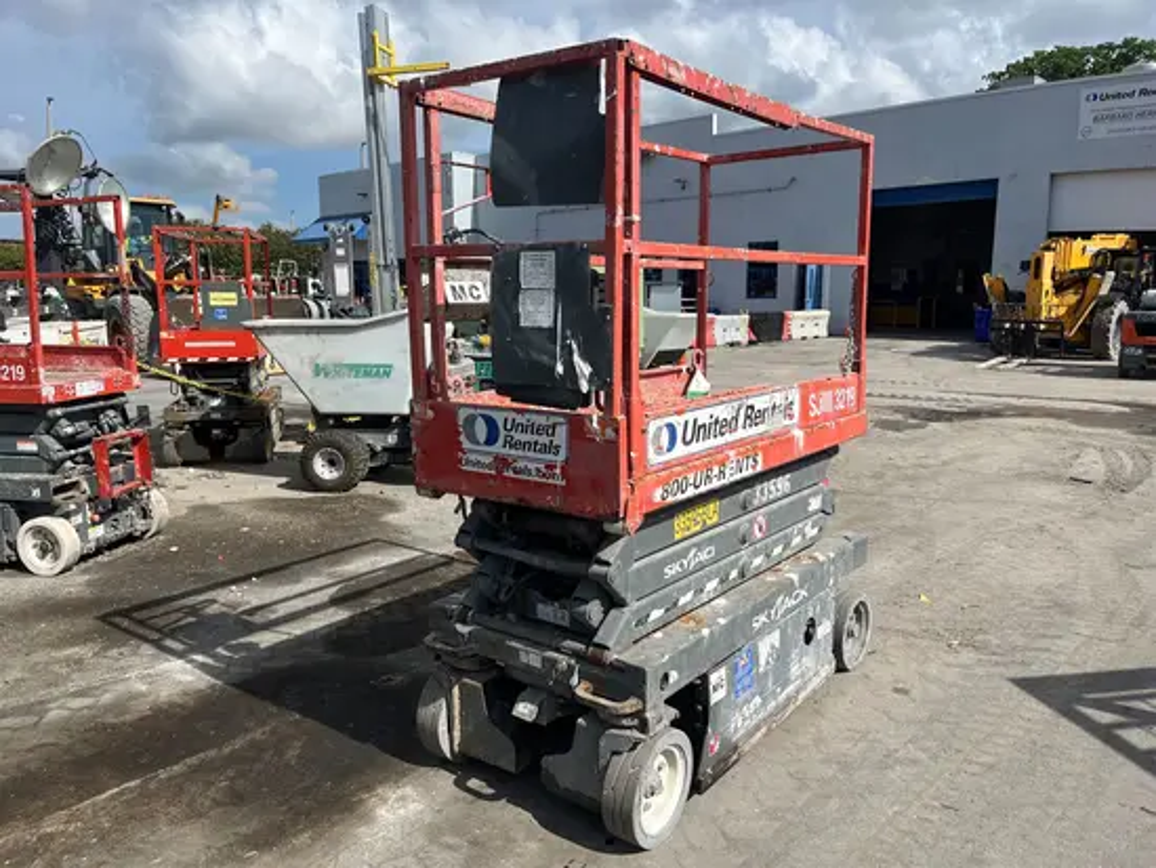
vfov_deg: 53.1
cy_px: 434
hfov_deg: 67.3
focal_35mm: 26
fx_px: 869
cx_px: 578
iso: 50
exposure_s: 1/5319
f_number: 1.6
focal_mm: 5.1
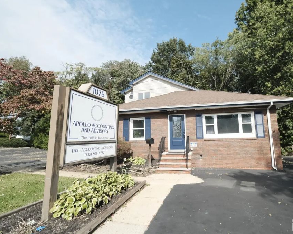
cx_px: 173
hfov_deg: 88.7
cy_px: 117
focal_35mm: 17
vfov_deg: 77.0
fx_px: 147
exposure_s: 1/4000
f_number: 5.6
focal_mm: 10
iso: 3200
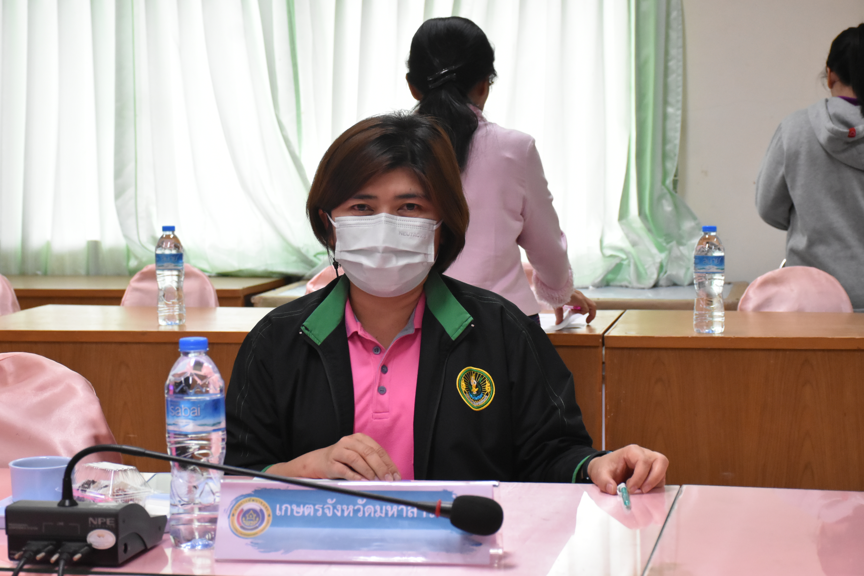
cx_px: 432
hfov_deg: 27.0
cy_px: 288
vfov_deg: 18.2
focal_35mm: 75
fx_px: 1800
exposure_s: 1/160
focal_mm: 50
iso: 3200
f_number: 6.3
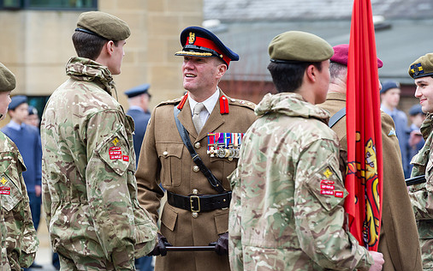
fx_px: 2832
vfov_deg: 5.5
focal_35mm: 240
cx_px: 202
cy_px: 116
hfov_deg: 8.7
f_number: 6.3
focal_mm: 200
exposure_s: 1/250
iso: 800
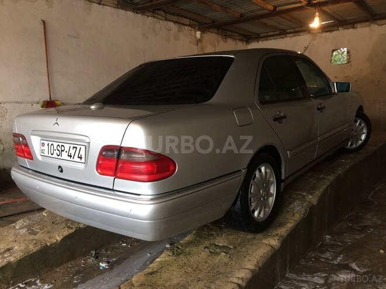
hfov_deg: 61.7
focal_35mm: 29
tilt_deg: -9.1
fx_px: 323
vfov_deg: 48.2
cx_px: 193
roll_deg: -1.2
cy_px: 144
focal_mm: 4.15
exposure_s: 1/30
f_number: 2.2
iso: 64
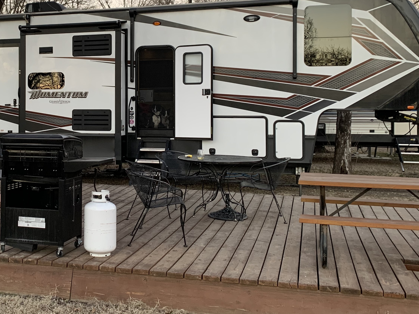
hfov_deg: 39.2
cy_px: 108
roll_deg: -0.7
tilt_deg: +0.8
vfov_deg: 30.7
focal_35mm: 47
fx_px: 569
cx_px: 98
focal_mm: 4.25
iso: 100
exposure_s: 1/121
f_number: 1.8
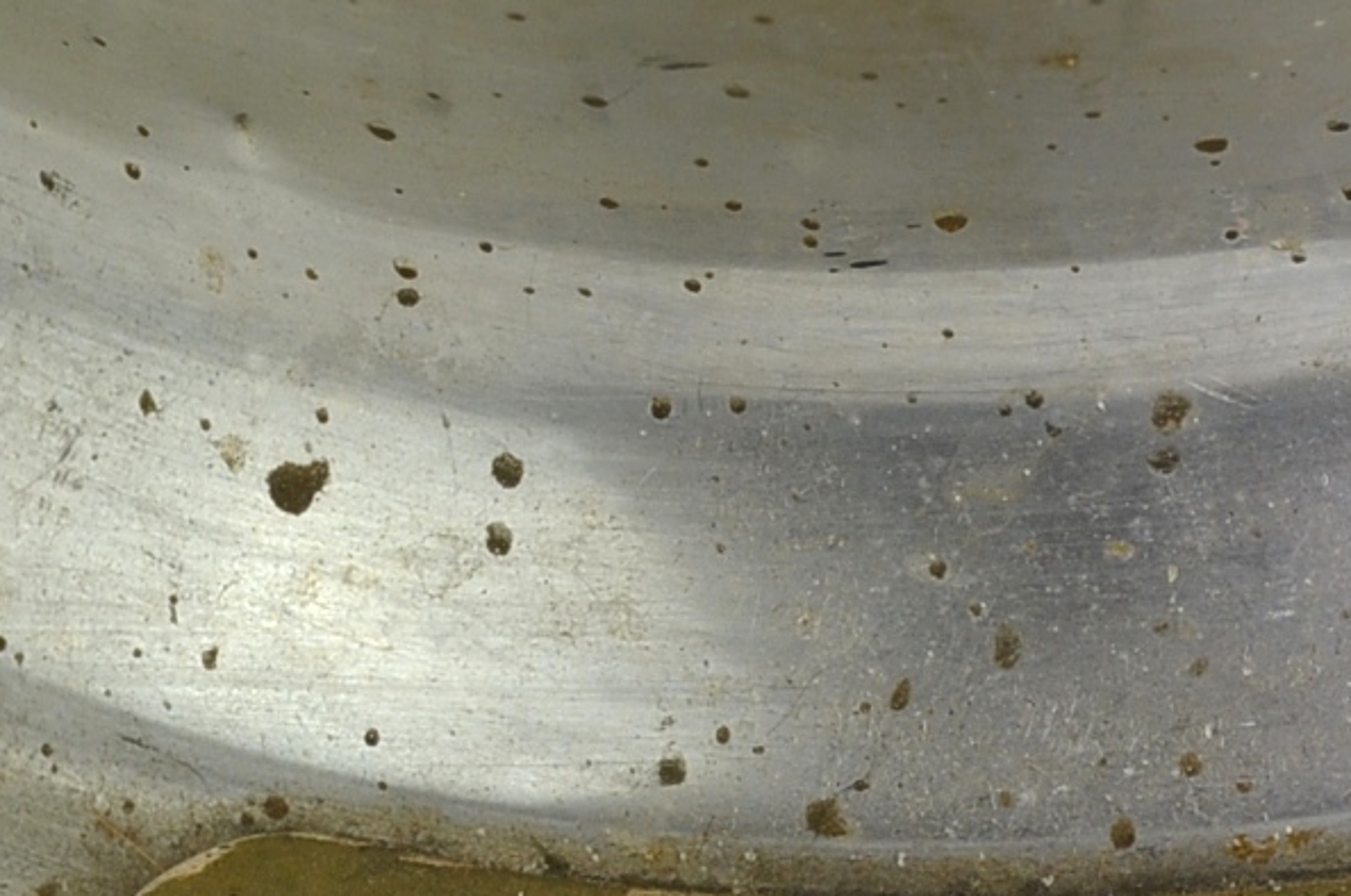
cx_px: 1190
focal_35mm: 311
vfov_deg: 4.4
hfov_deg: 6.6
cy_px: 782
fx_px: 11652
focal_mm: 50
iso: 200
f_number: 6.3
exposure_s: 1/160
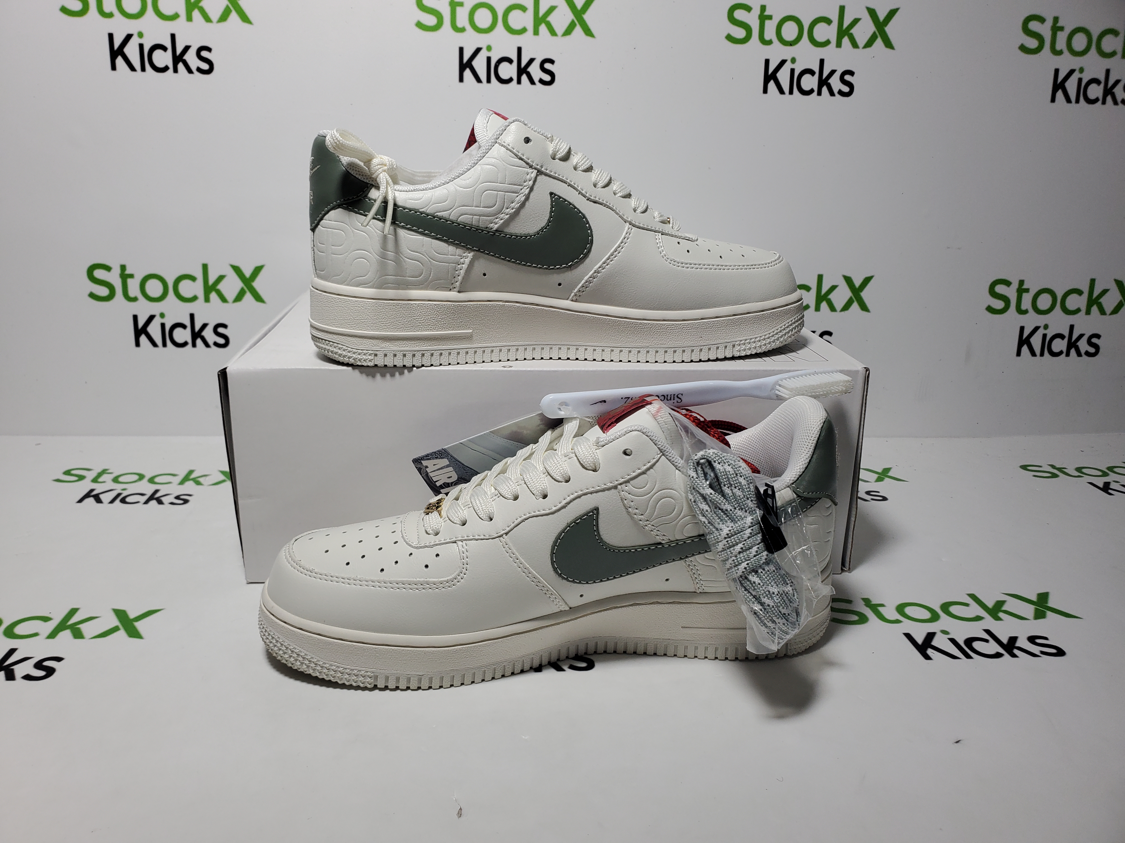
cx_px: 562
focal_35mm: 26
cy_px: 422
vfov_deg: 53.1
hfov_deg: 67.3
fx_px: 845
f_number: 2.4
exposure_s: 1/282
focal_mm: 4.3
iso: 50
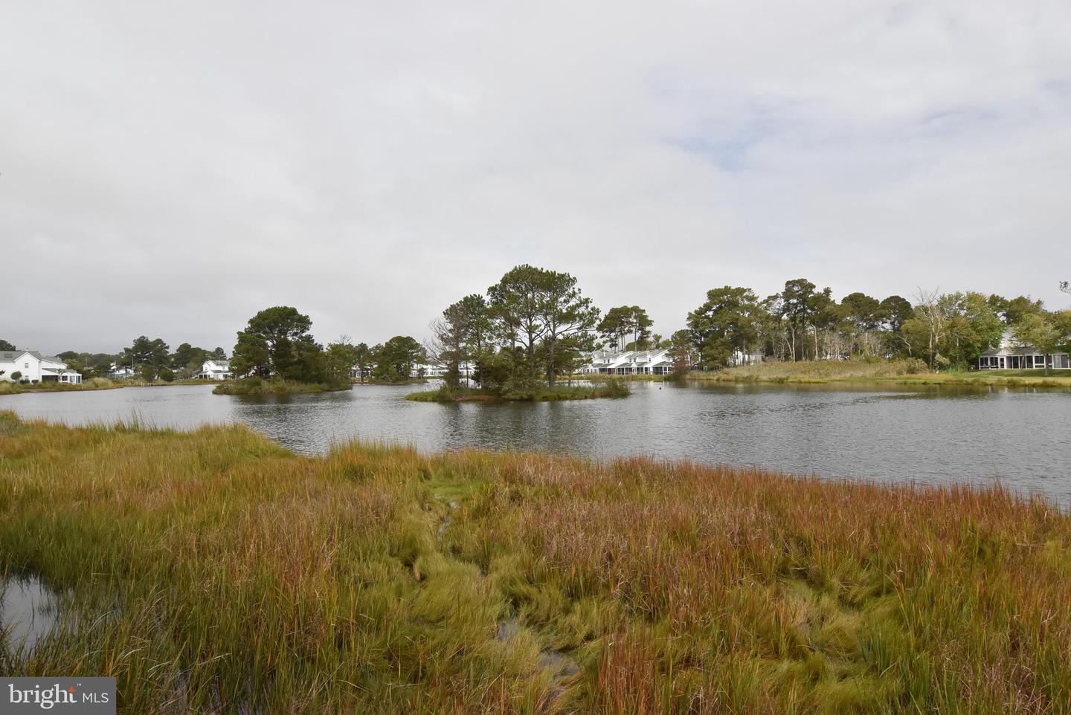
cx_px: 536
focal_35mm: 20
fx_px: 580
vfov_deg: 63.3
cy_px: 358
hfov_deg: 85.4
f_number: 16
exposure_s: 1/1000
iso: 800
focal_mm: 13
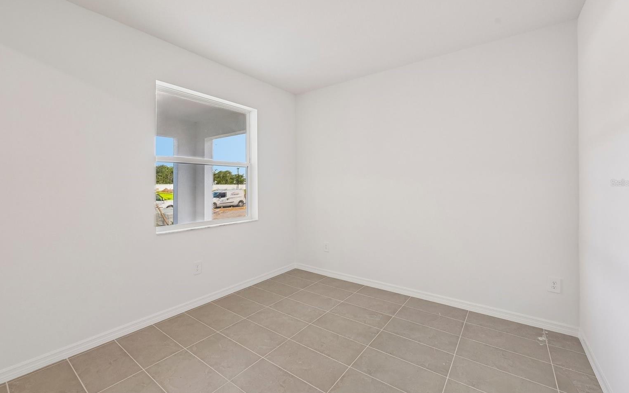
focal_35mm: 15
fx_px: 257
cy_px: 183
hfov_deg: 101.5
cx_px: 317
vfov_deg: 74.7
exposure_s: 1/50
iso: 400
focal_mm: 14
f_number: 8
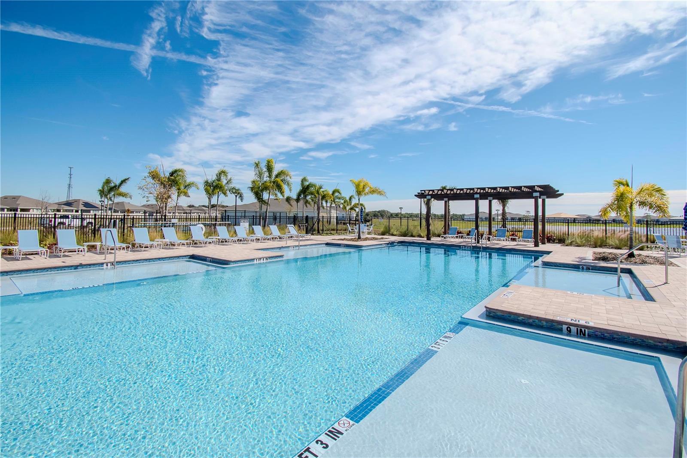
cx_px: 344
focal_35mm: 15
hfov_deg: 100.4
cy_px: 229
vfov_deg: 77.3
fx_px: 286
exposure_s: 1/4000
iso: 800
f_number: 6.3
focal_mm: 10
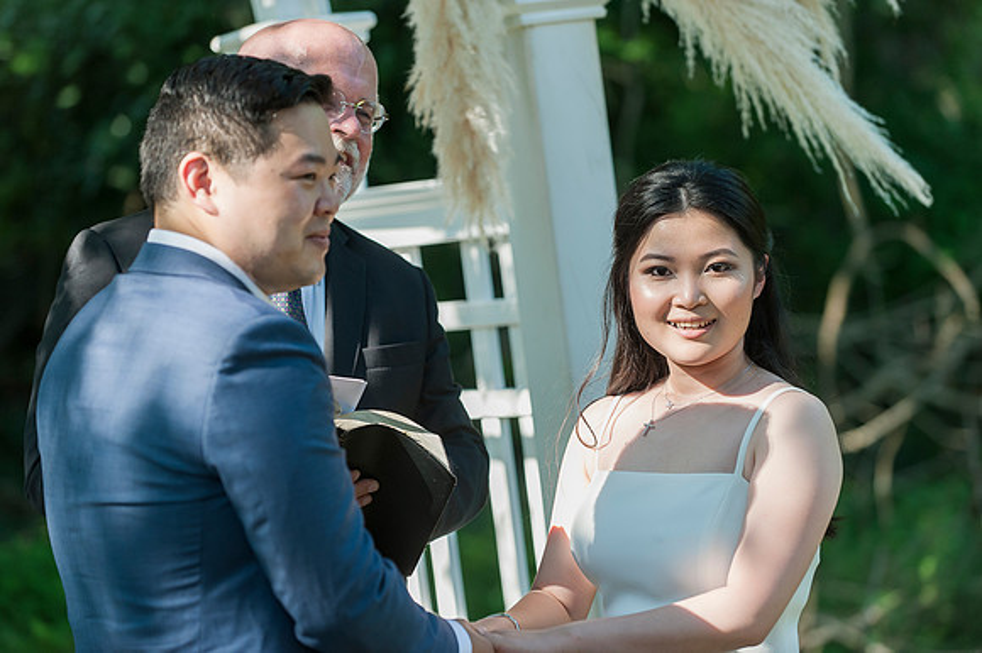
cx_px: 491
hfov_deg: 15.8
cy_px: 326
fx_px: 3544
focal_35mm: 130
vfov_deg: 10.5
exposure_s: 1/1000
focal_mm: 130
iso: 800
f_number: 3.5
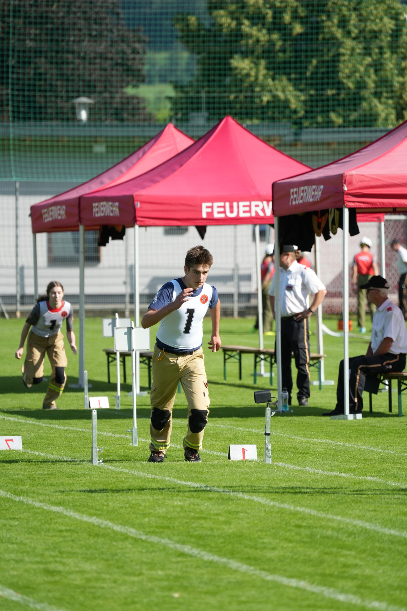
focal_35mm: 262
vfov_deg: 7.9
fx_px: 4442
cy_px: 306
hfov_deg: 5.2
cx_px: 204
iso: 320
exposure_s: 1/1000
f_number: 5.6
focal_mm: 262
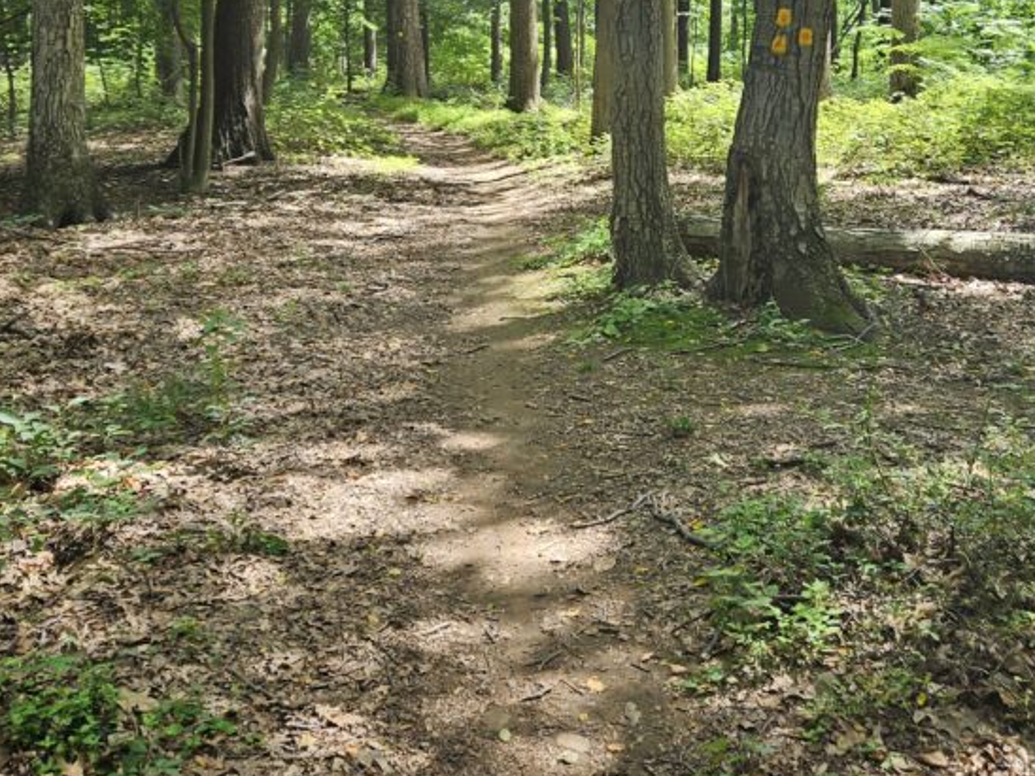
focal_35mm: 43
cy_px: 79
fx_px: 1286
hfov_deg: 43.8
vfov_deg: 32.0
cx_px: 538
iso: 25
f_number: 1.8
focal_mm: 5.4
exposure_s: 1/229
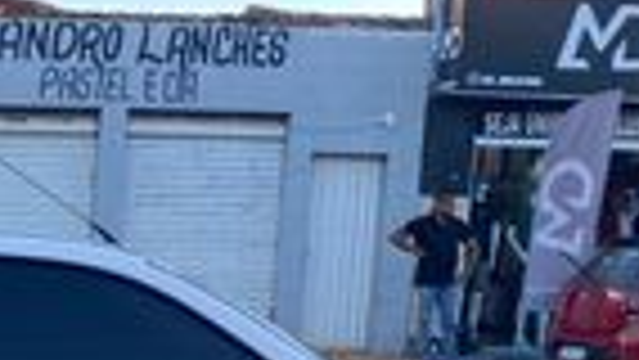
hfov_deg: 21.3
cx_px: -104
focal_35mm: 94
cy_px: 549
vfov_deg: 12.2
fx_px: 1593
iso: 32
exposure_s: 1/246
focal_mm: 4.25
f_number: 1.8
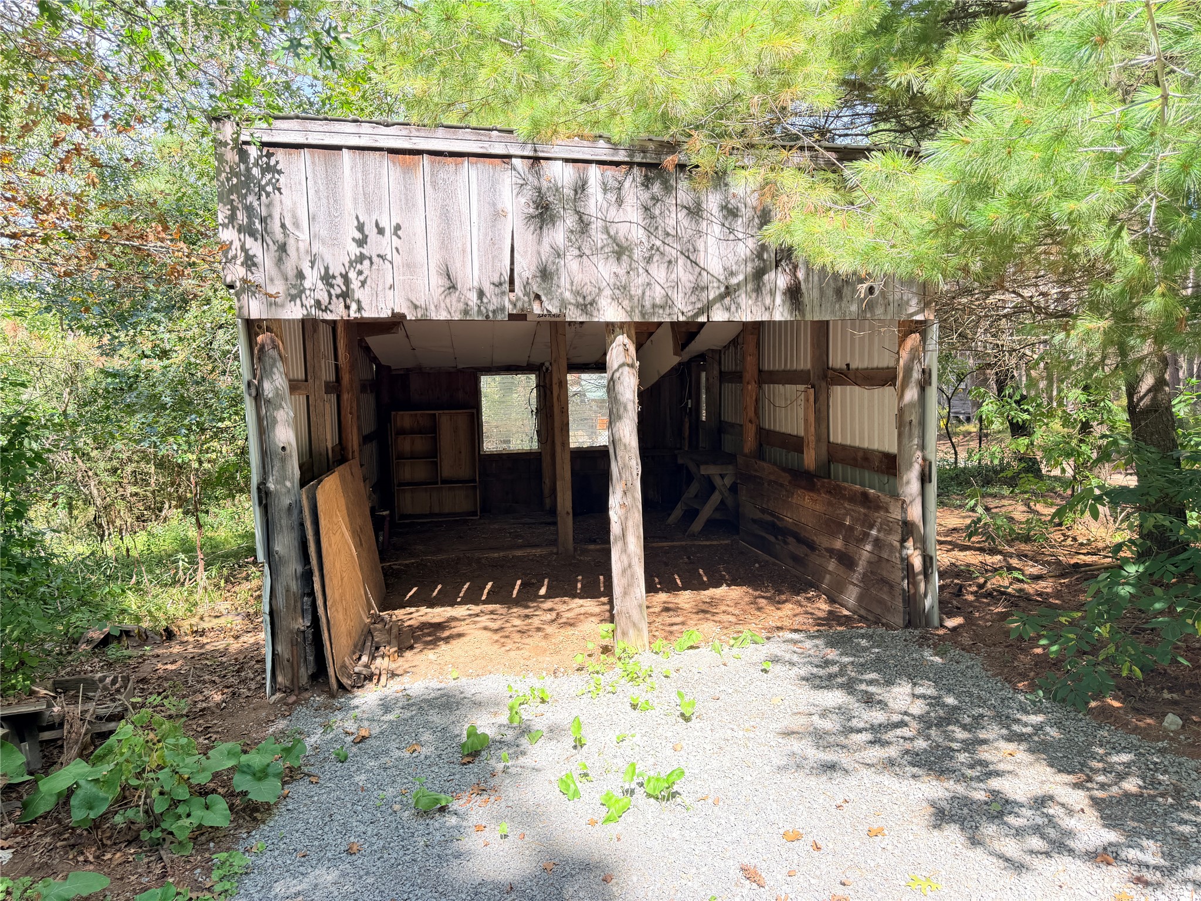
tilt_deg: -4.4
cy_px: 450
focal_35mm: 24
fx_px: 833
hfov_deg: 71.6
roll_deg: -0.3
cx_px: 600
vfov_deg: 56.8
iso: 100
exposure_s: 1/307
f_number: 1.78
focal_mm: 6.76
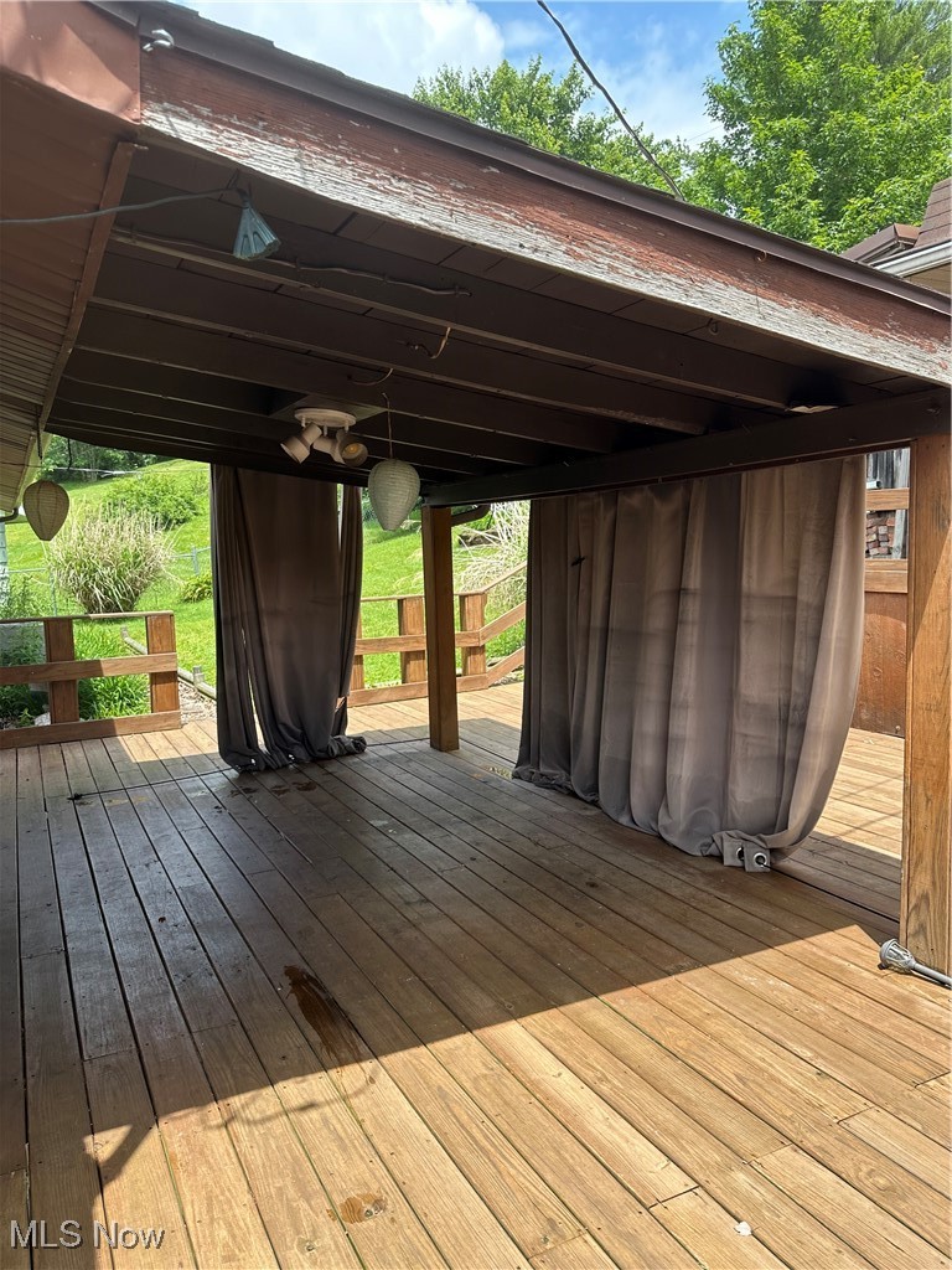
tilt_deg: -4.7
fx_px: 880
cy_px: 635
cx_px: 476
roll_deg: +0.9
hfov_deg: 56.8
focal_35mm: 24
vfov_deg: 71.6
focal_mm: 6.86
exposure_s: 1/1050
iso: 80
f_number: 1.78
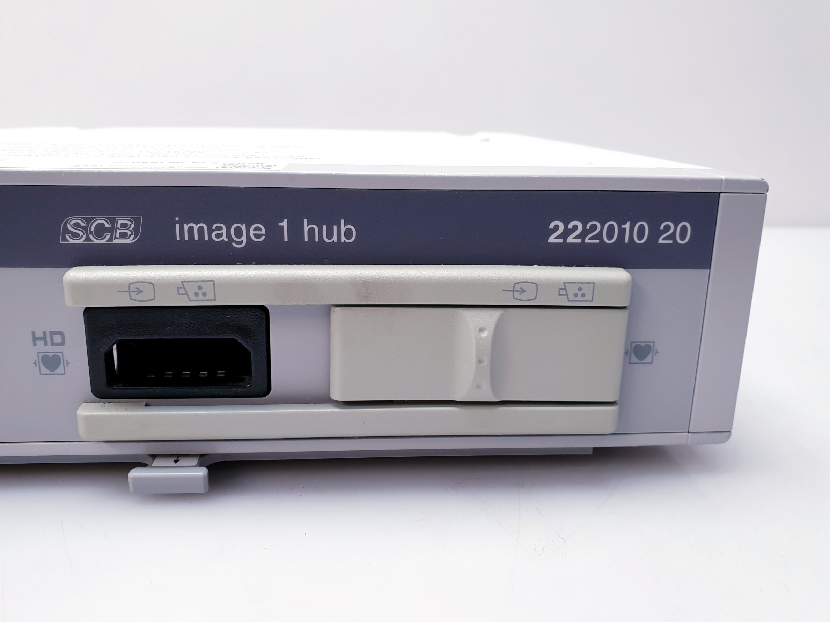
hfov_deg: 63.4
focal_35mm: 28
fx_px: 671
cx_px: 411
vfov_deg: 49.7
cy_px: 309
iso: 100
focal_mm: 4.3
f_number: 2.4
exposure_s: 1/50
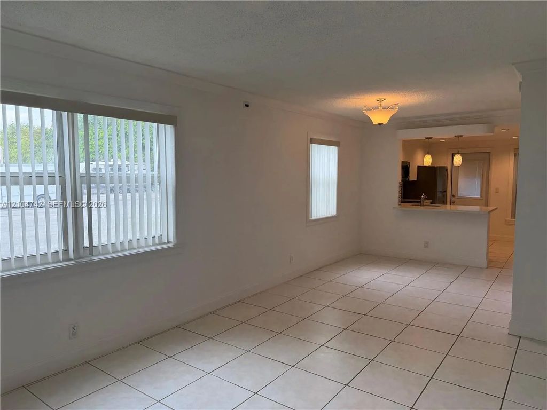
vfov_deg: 56.8
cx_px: 274
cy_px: 205
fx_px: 379
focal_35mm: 24
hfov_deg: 71.6
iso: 80
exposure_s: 1/154
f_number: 1.78
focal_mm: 6.76
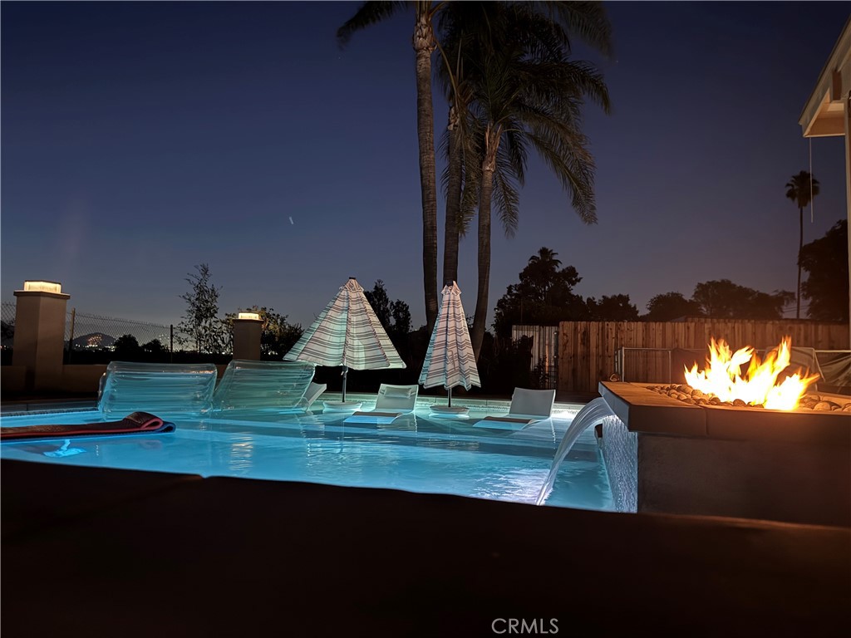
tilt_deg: +2.7
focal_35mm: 24
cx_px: 426
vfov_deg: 56.8
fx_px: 590
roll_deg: -1.1
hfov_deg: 71.6
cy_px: 319
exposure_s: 1/10
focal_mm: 6.76
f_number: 1.78
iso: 1000
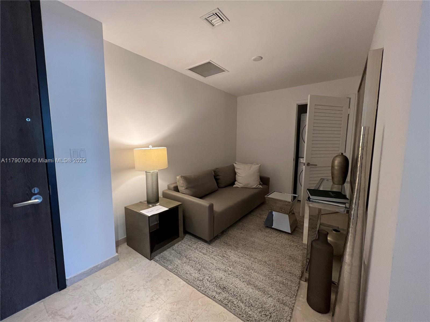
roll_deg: -0.3
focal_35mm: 13
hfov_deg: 106.2
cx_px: 215
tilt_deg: -6.4
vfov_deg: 89.9
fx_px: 161
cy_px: 161
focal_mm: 1.57
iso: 320
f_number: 1.8
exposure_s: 1/60
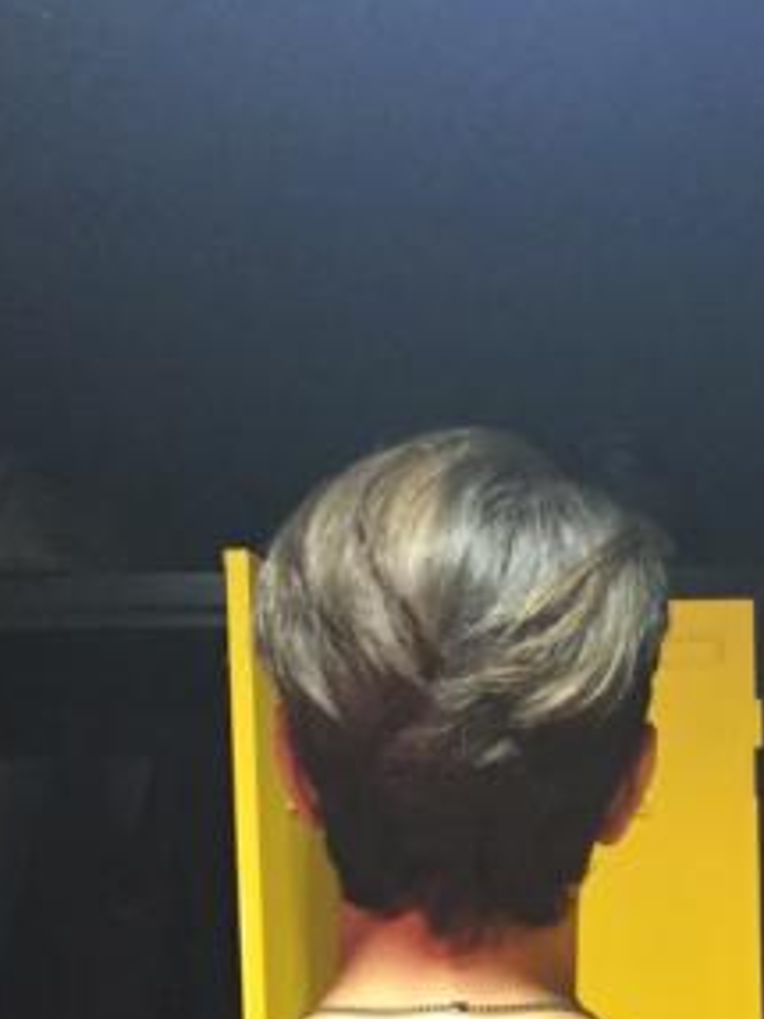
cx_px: 615
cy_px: 1310
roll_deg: +1.3
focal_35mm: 93
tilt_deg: -6.8
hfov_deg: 15.8
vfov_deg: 19.5
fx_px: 2739
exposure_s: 1/25
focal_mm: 4.15
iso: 250
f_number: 2.2
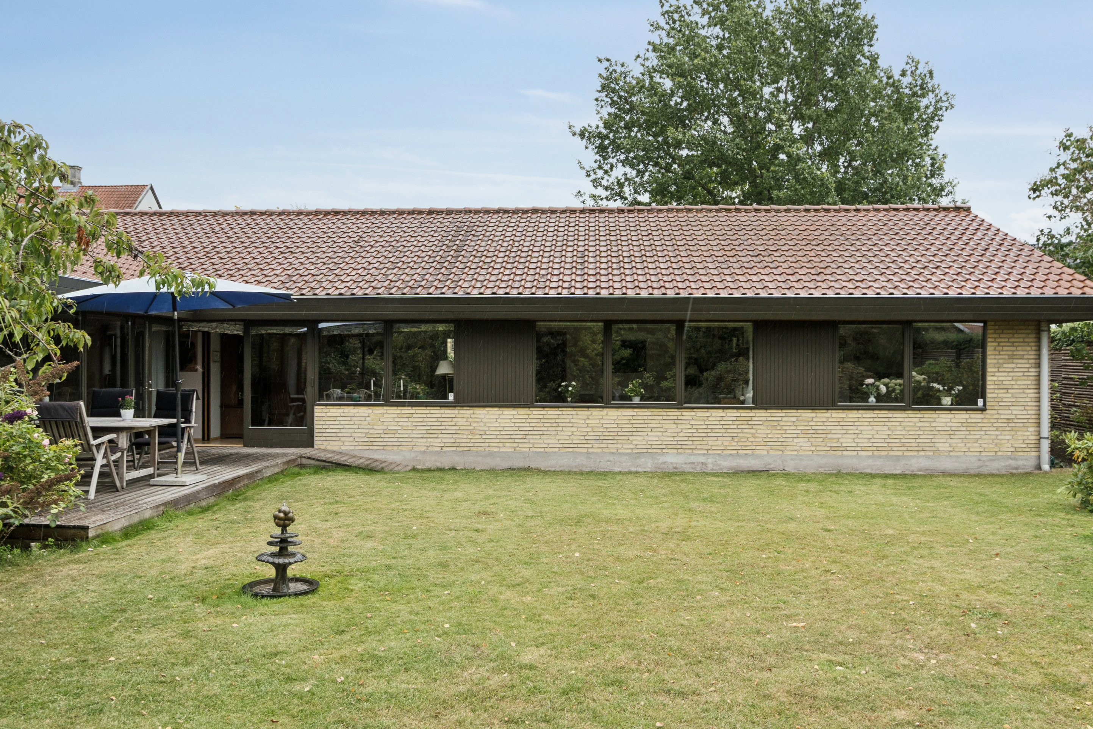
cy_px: 360
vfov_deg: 48.7
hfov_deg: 68.3
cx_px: 562
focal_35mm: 27
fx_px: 805
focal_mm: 17
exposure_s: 1/125
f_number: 8
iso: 250
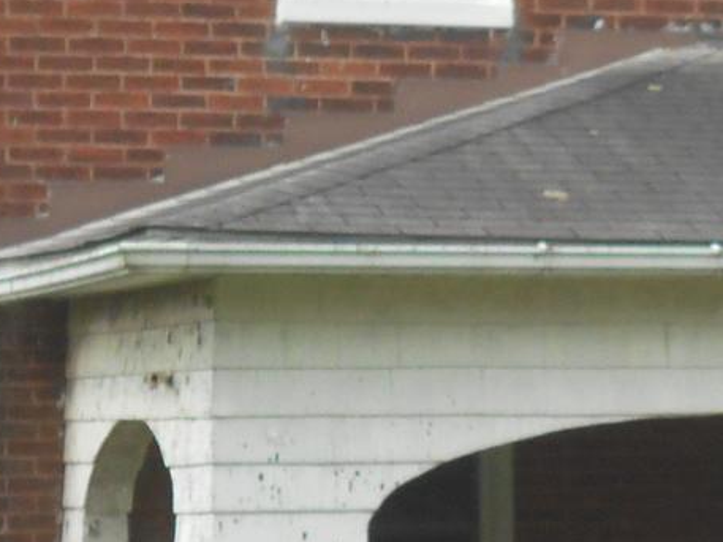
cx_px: 1190
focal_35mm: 251
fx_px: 5244
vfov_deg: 5.9
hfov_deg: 7.7
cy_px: 218
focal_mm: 10
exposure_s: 1/250
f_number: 4.9
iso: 140
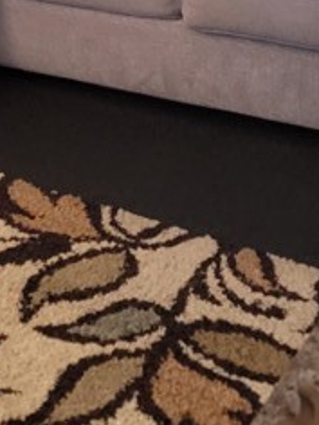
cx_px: -79
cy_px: -133
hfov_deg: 13.8
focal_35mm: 104
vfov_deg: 17.7
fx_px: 1278
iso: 800
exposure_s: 1/24
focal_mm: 6.7
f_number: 1.8
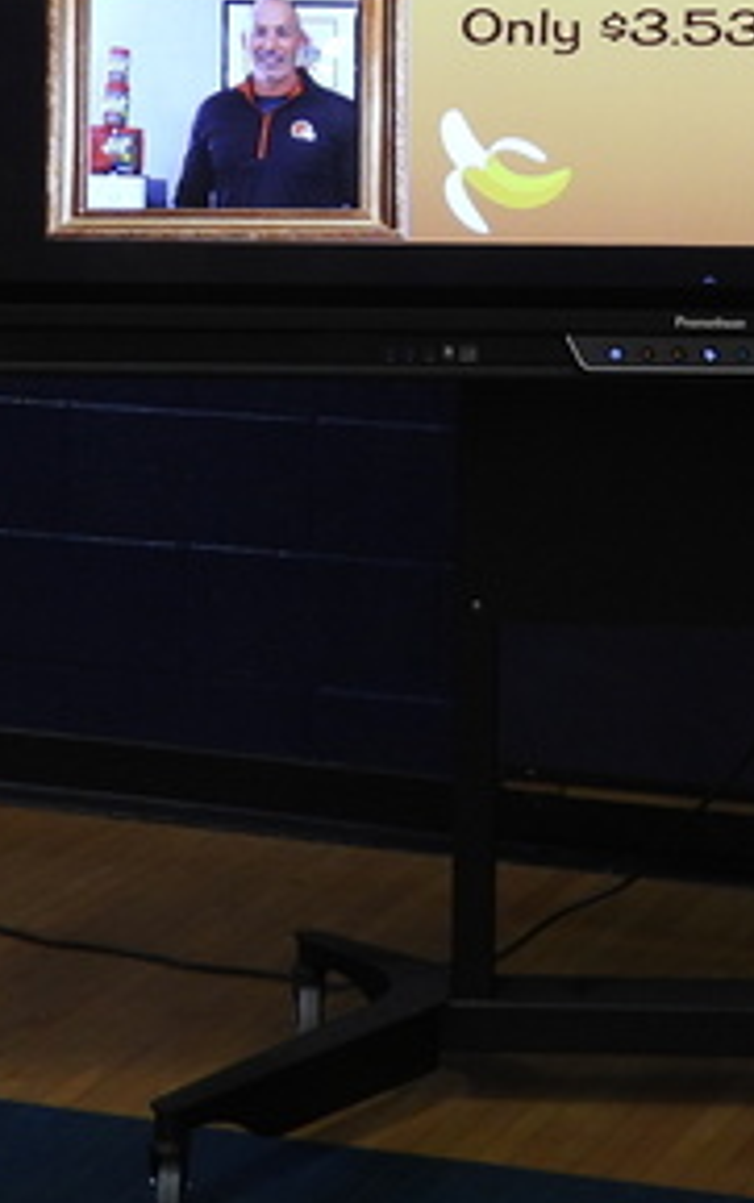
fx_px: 4071
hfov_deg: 10.6
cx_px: 346
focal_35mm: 124
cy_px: -125
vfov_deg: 16.3
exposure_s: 1/30
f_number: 3.2
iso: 125
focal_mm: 5.9
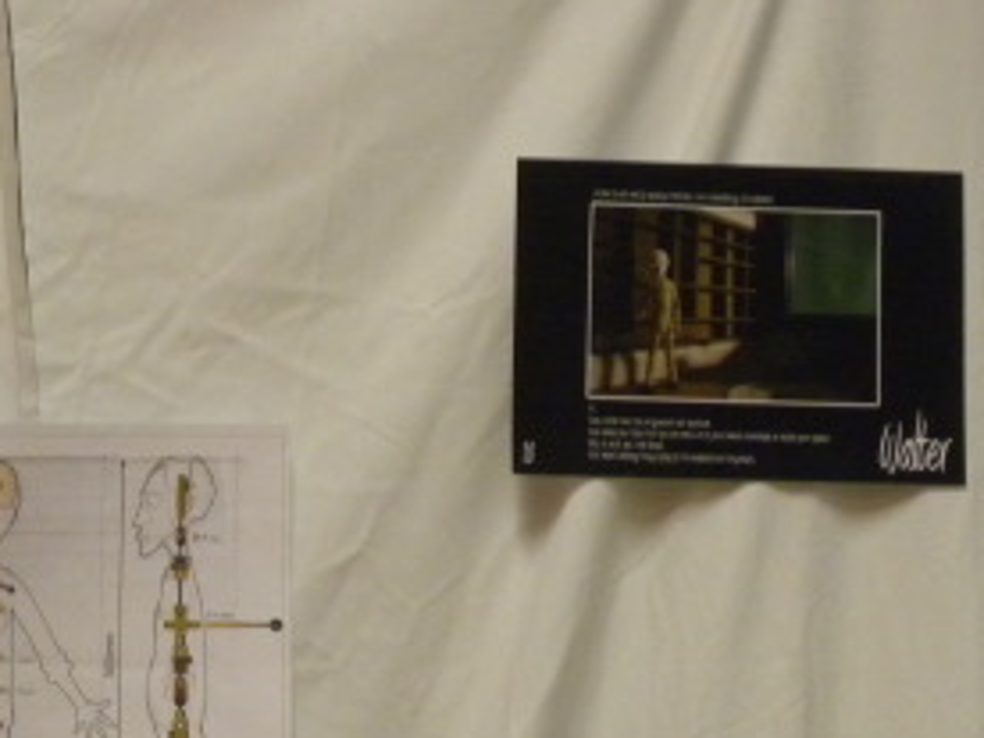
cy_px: 674
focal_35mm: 197
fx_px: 5600
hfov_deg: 10.0
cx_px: 43
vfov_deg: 7.5
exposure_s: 1/44.7
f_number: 4
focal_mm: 15.1
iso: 400
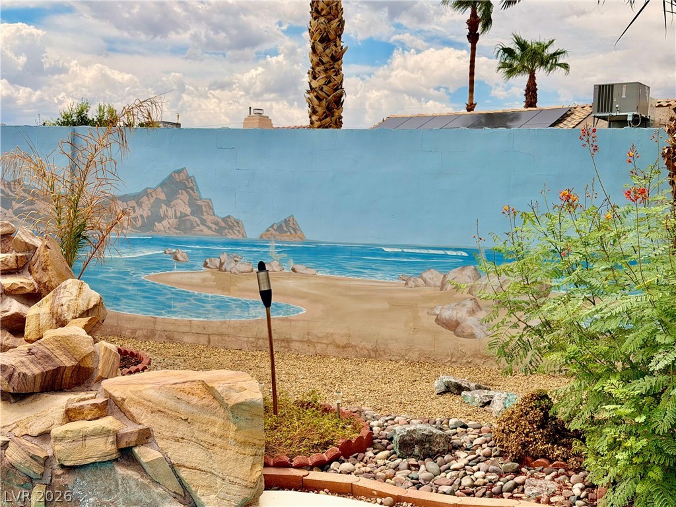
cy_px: 254
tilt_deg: -1.3
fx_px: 937
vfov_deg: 30.3
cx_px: 338
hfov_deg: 39.7
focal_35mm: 48
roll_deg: -1.7
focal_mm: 6.76
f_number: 1.78
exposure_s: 1/6536
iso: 80
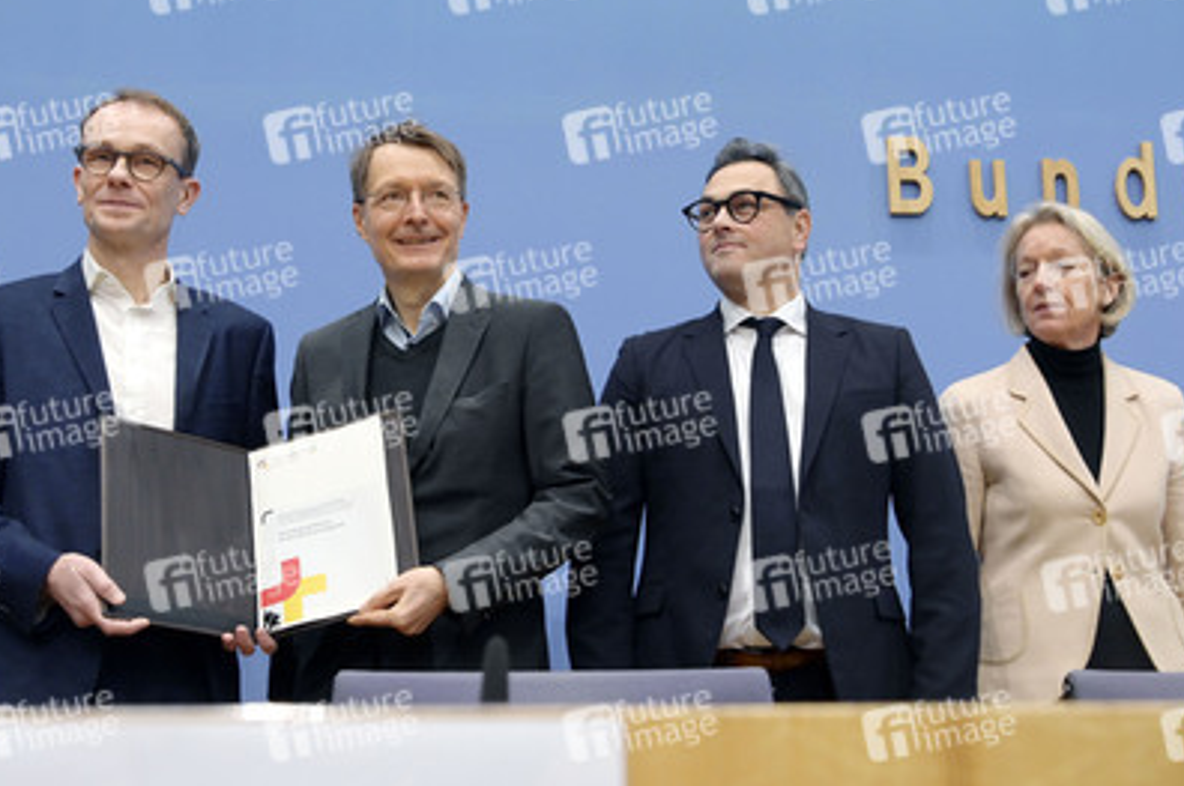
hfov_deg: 47.4
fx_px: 1347
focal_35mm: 41
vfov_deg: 32.5
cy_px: 353
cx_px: 561
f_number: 5.6
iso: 4000
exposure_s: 1/400
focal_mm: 36
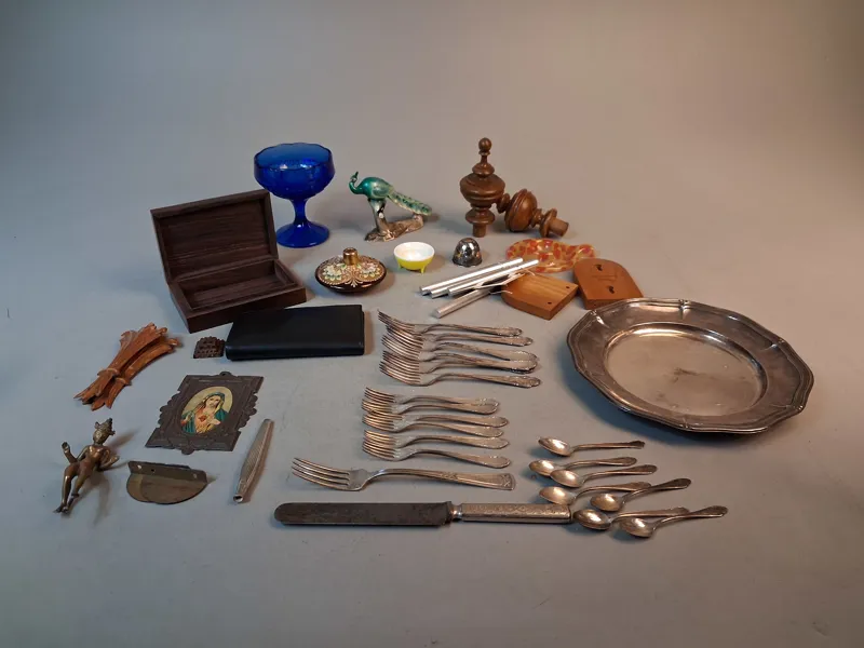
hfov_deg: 65.3
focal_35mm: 27
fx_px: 674
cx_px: 432
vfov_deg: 51.4
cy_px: 324
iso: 320
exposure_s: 1/50
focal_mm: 4
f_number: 1.8
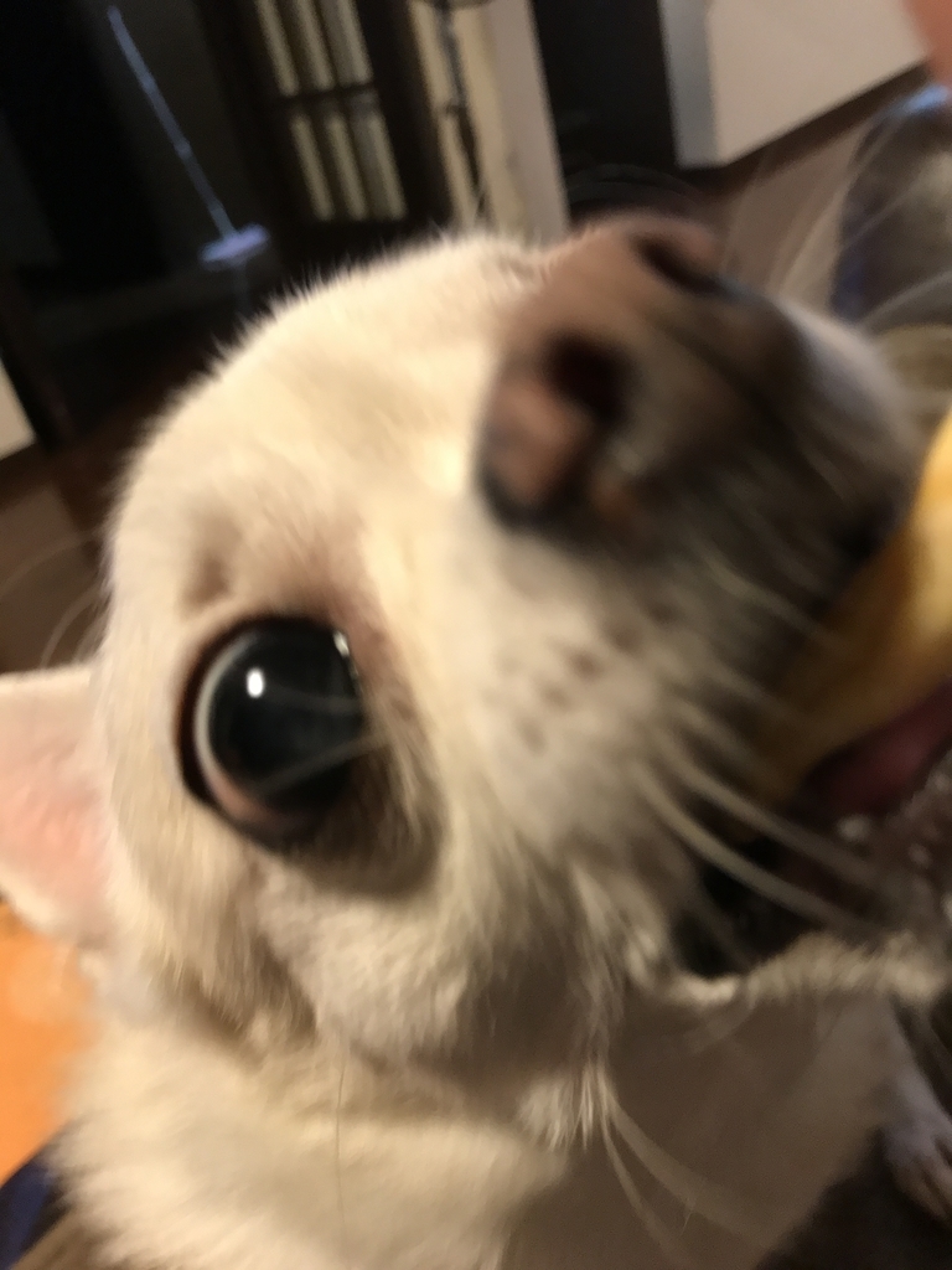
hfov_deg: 49.7
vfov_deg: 63.4
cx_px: 476
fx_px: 1027
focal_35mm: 28
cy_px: 635
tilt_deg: -29.4
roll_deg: +14.8
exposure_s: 1/30
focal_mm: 3.99
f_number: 1.8
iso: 160
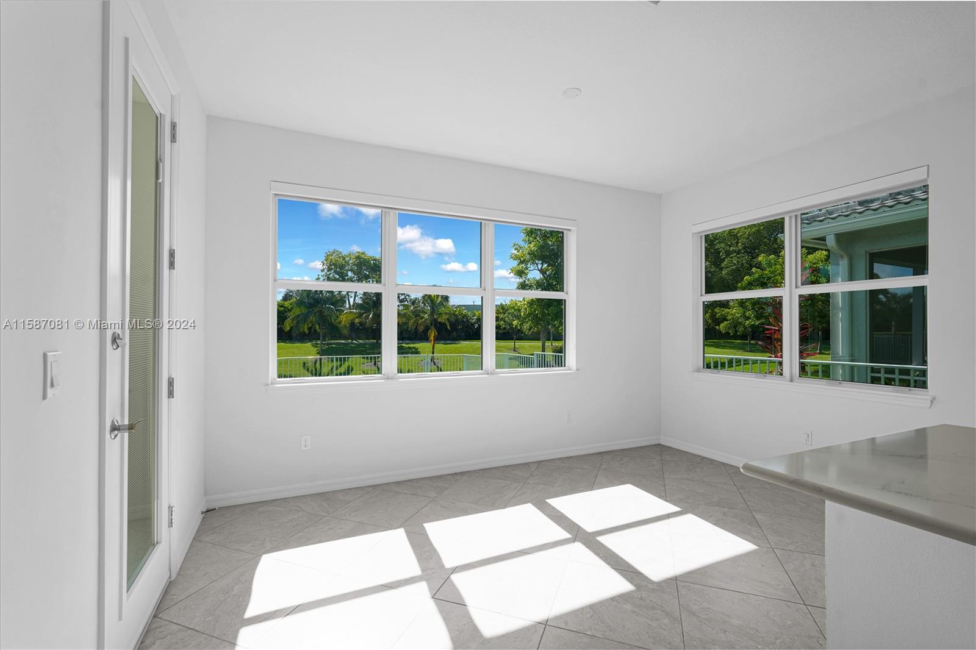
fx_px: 434
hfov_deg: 96.7
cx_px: 488
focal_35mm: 16
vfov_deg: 73.7
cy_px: 325
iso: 250
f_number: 8
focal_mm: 16
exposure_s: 1/100
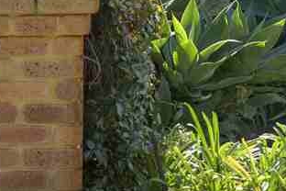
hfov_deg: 7.1
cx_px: 544
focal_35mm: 282
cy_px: -146
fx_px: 2240
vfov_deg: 4.8
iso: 100
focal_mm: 55
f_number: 2.8
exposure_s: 1/800
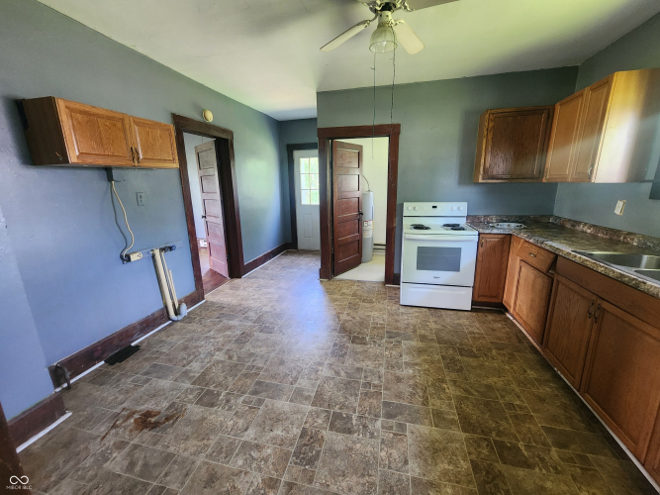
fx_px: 248
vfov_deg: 89.9
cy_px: 248
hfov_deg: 106.2
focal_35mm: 13
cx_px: 330
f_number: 2.2
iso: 500
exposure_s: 1/30
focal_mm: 2.2
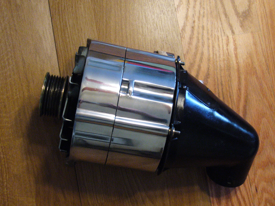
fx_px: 500
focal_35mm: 63
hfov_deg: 30.7
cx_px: 138
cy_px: 103
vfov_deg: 23.3
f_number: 3.8
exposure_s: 1/25
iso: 400
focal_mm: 10.4
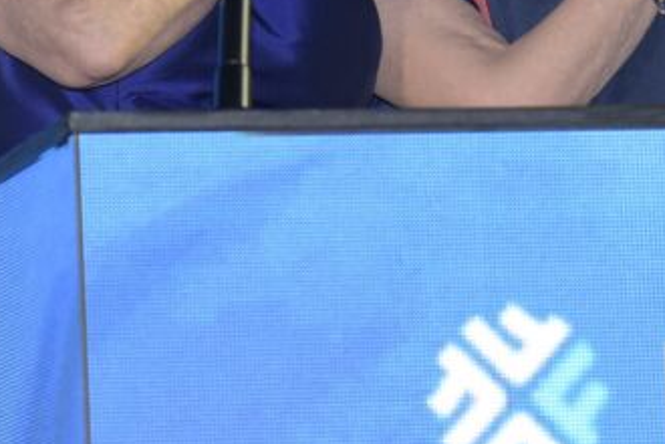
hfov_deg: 5.6
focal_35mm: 367
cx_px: 320
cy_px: -176
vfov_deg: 3.7
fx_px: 6779
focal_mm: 112
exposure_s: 1/160
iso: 2500
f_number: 6.3
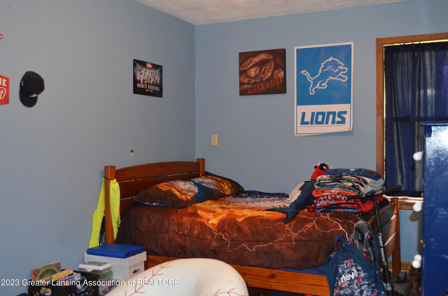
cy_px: 148
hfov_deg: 49.6
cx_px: 224
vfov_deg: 34.1
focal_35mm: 39
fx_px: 484
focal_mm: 26
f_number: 4.2
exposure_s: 1/60
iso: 3200
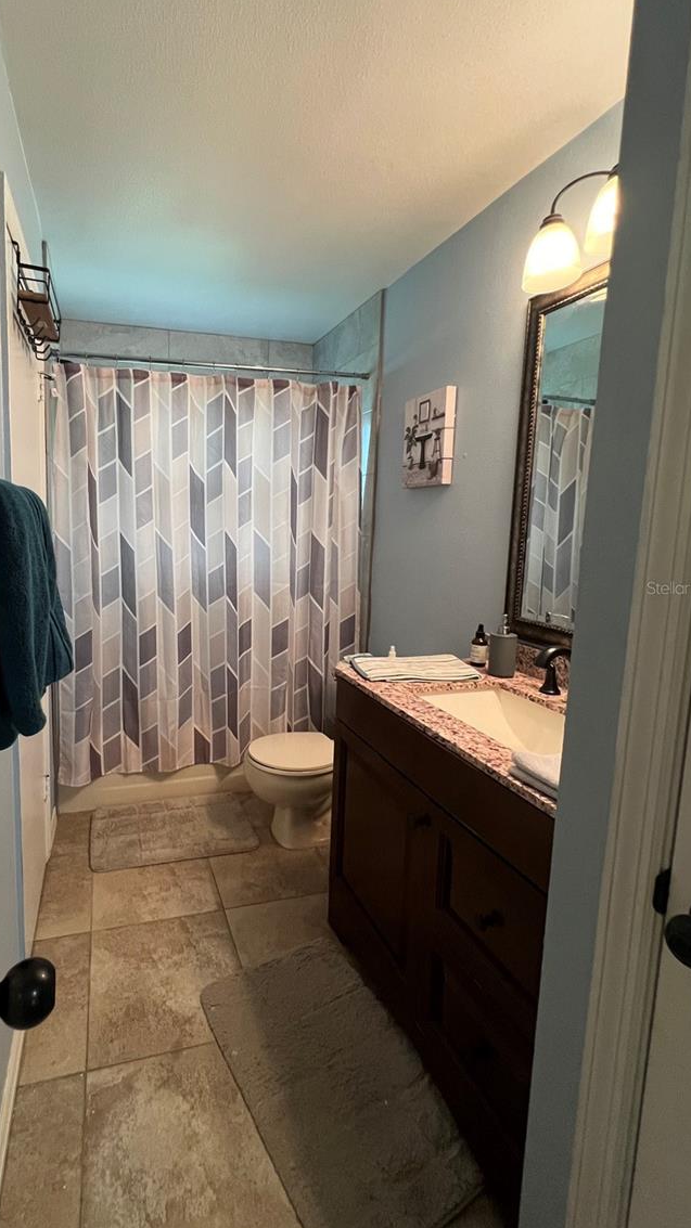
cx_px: 235
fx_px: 489
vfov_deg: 102.9
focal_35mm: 15
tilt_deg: -5.3
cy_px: 587
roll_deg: -0.9
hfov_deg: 68.7
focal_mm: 1.57
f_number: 1.8
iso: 400
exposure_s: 1/60
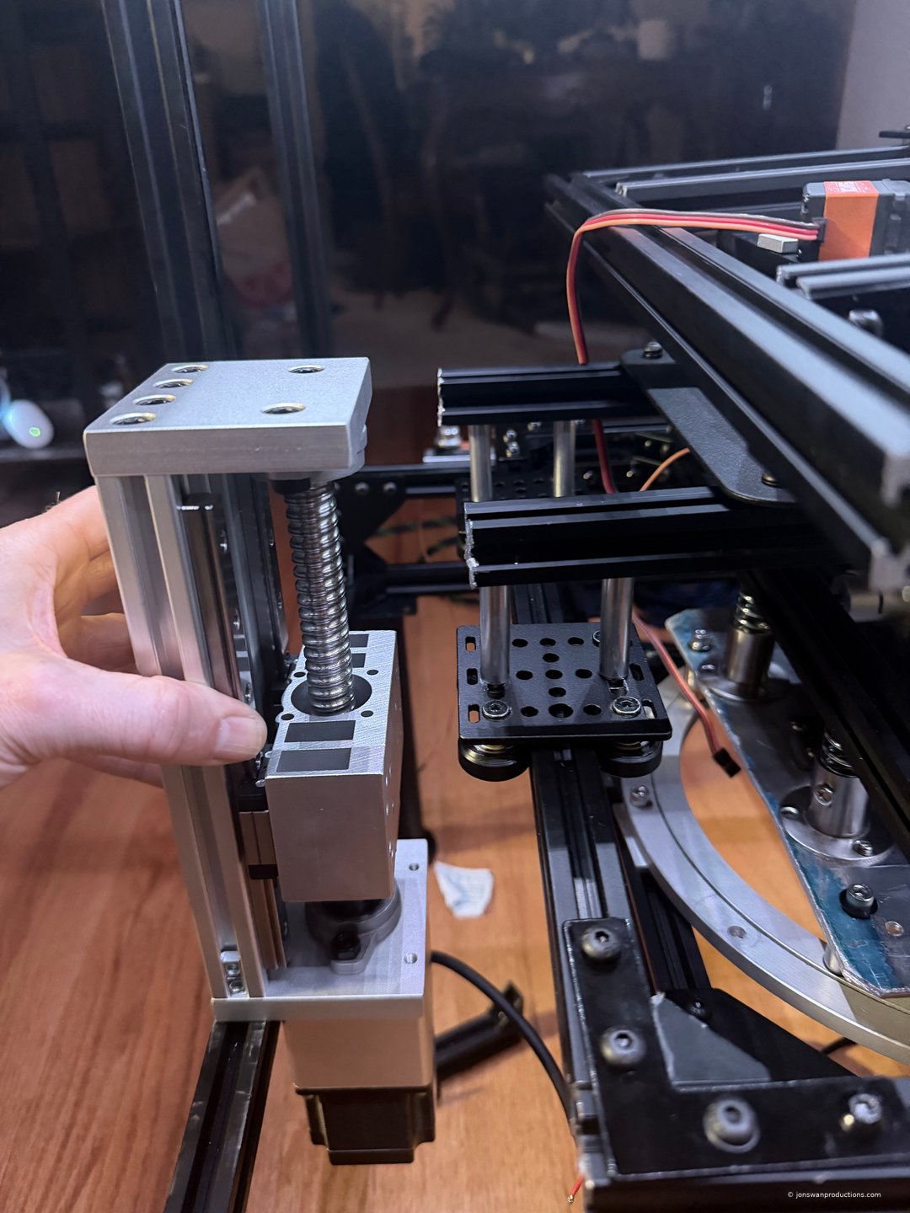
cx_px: 455
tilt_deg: -27.1
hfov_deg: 56.8
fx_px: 841
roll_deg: +3.5
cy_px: 606
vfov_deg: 71.6
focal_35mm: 24
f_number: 1.78
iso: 1000
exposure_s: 1/34
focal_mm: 6.76
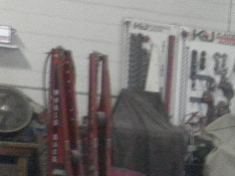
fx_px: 883
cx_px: 384
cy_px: 260
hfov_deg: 13.9
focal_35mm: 130
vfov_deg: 11.0
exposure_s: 1/30
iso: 200
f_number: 3.3
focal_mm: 4.3
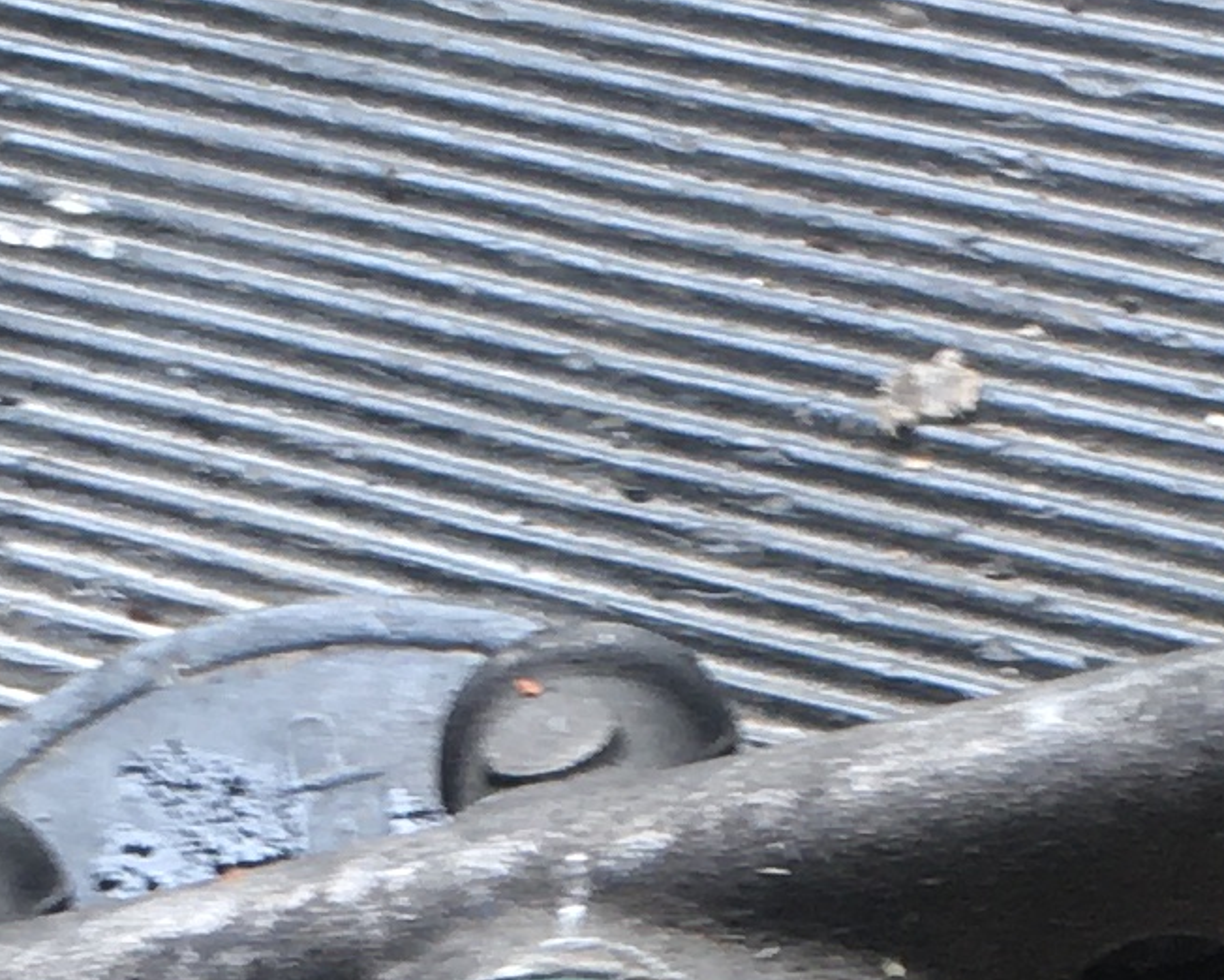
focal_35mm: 175
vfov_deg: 8.4
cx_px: 561
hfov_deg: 11.0
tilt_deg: -68.1
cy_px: 1977
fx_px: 6341
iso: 25
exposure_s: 1/50
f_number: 2.2
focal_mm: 4.15
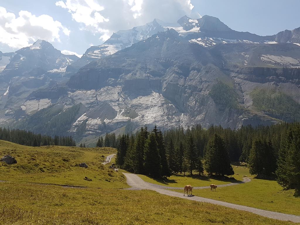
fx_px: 225
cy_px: 112
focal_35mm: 26
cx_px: 150
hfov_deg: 67.3
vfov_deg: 53.1
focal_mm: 4.2
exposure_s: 1/3352
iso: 40
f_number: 1.7
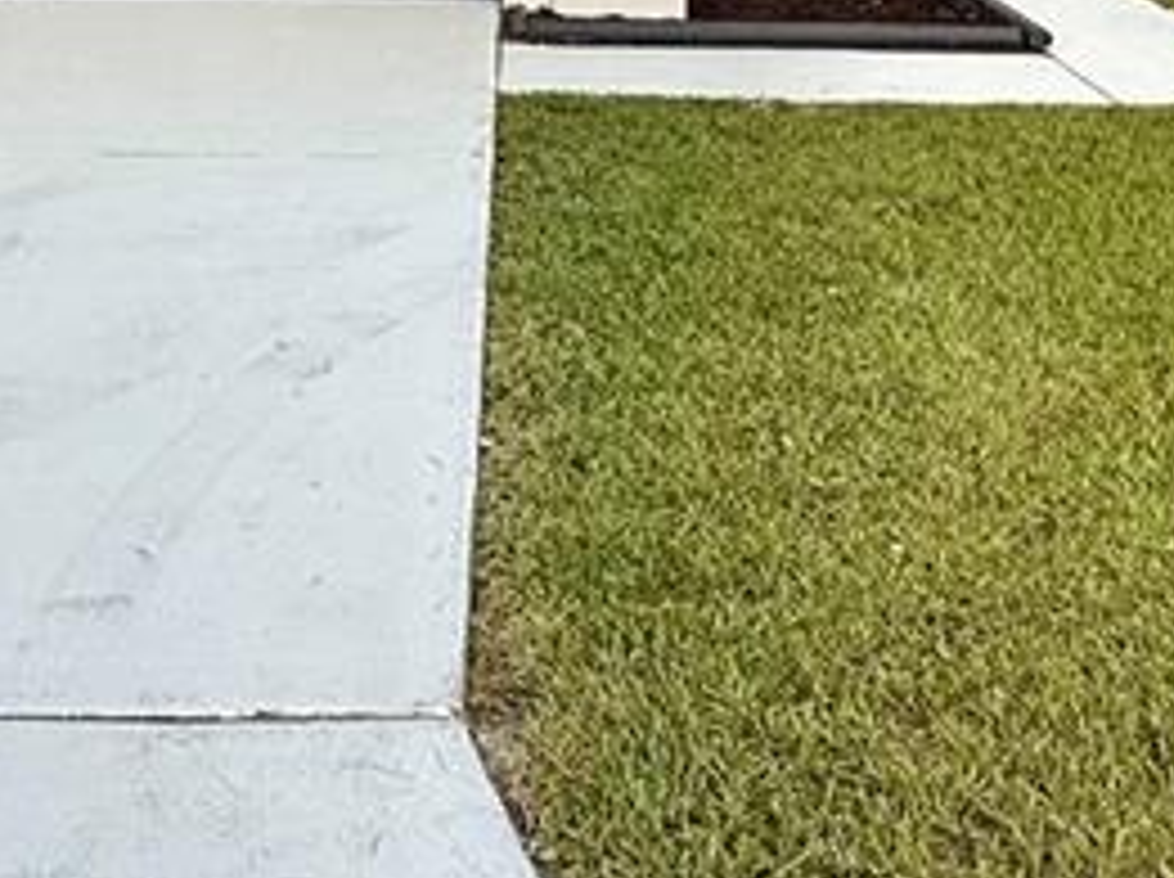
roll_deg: -0.3
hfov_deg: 34.9
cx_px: 522
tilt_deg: -2.1
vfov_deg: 23.6
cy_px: -239
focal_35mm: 55
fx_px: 1863
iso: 64
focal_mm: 2.22
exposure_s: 1/192
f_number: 2.2
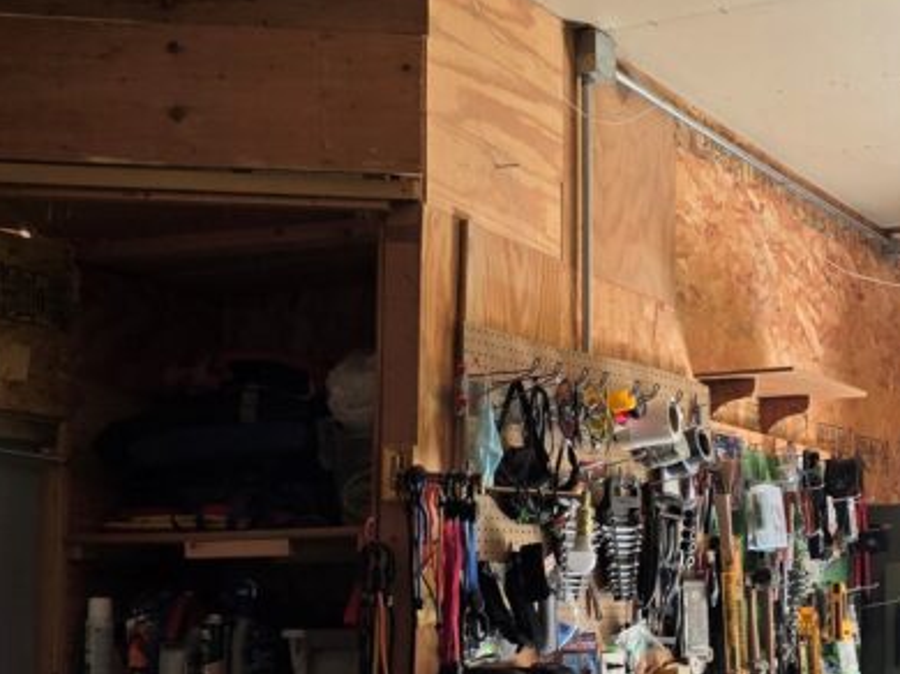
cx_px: 615
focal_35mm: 63
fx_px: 1637
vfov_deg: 23.0
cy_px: 533
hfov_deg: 30.5
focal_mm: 6.3
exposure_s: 1/180
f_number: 1.7
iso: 80
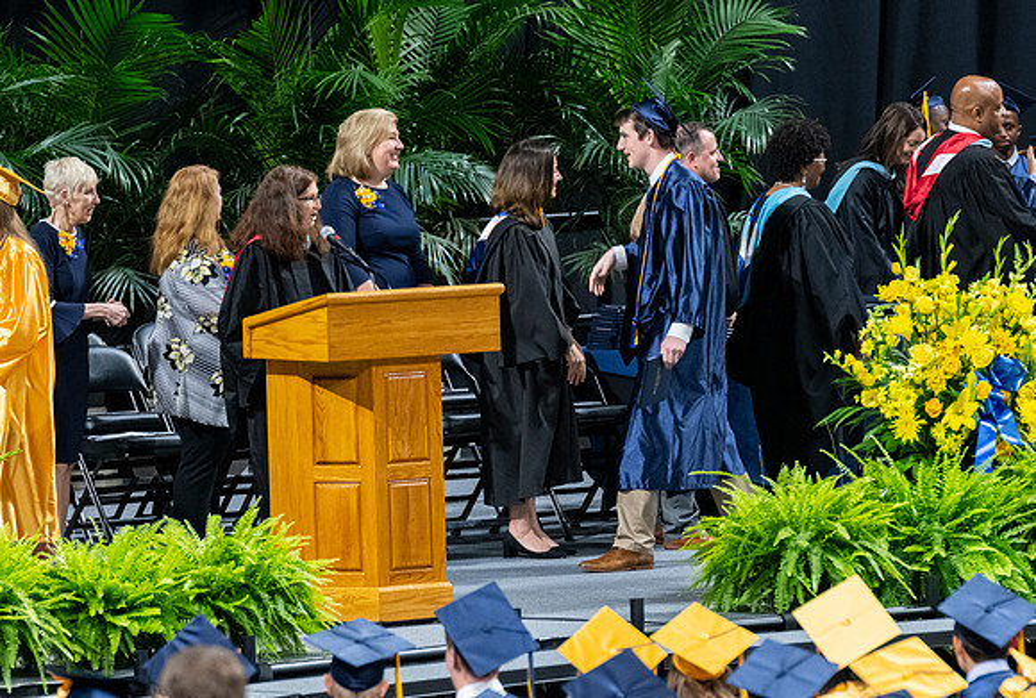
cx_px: 648
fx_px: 9741
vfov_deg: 4.1
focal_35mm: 337
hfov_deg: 6.1
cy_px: 355
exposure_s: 1/200
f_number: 4
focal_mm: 190
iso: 2000
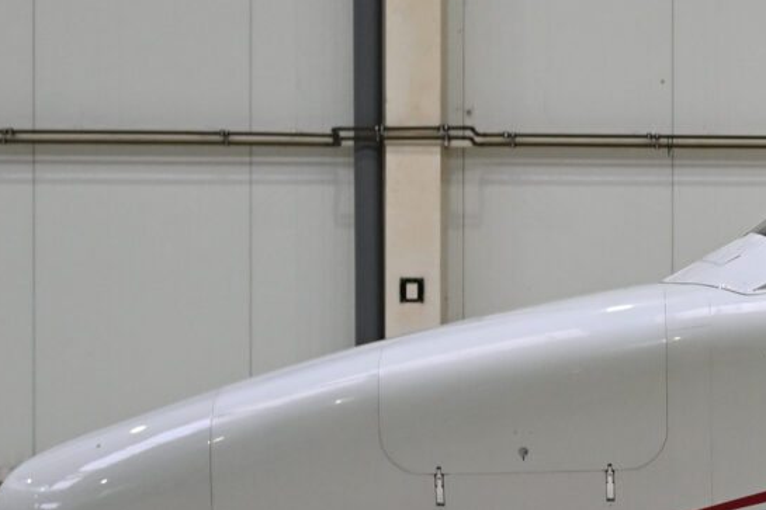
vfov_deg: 7.3
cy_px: 300
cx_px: 1625
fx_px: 3999
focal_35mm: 188
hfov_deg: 10.0
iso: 800
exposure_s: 1/320
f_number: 5
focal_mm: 40
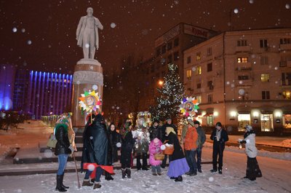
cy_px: 96
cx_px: 146
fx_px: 242
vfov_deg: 43.4
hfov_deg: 62.0
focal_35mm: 30
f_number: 3.8
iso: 3200
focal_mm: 20
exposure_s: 1/60
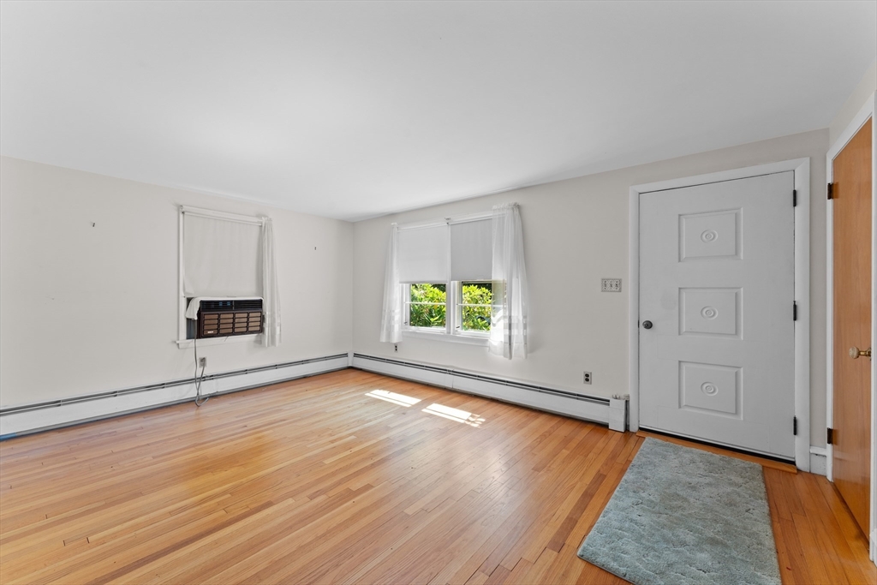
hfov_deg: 104.2
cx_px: 438
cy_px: 292
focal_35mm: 14
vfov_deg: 81.2
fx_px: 341
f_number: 9
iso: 200
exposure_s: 1/8
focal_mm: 14
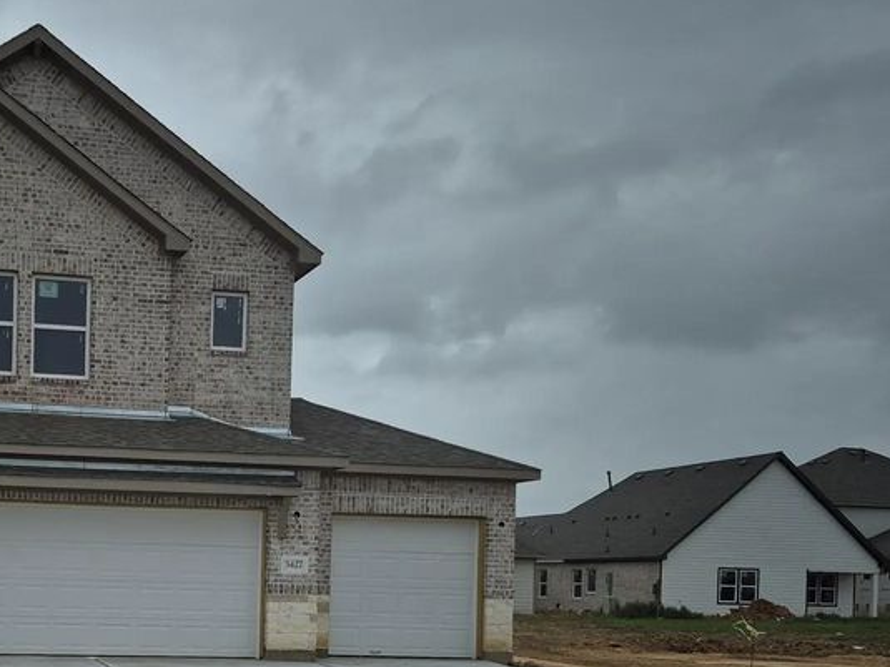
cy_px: 577
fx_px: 1131
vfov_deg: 31.6
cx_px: 106
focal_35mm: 44
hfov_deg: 40.1
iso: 25
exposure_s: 1/768
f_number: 1.8
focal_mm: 5.4
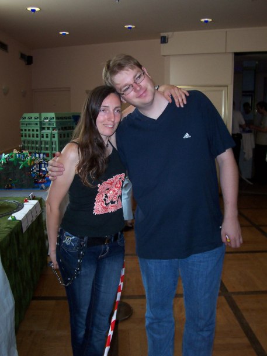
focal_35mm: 37
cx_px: 134
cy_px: 178
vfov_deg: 50.2
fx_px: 381
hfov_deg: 38.6
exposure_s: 1/60
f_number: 2.8
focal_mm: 5.6
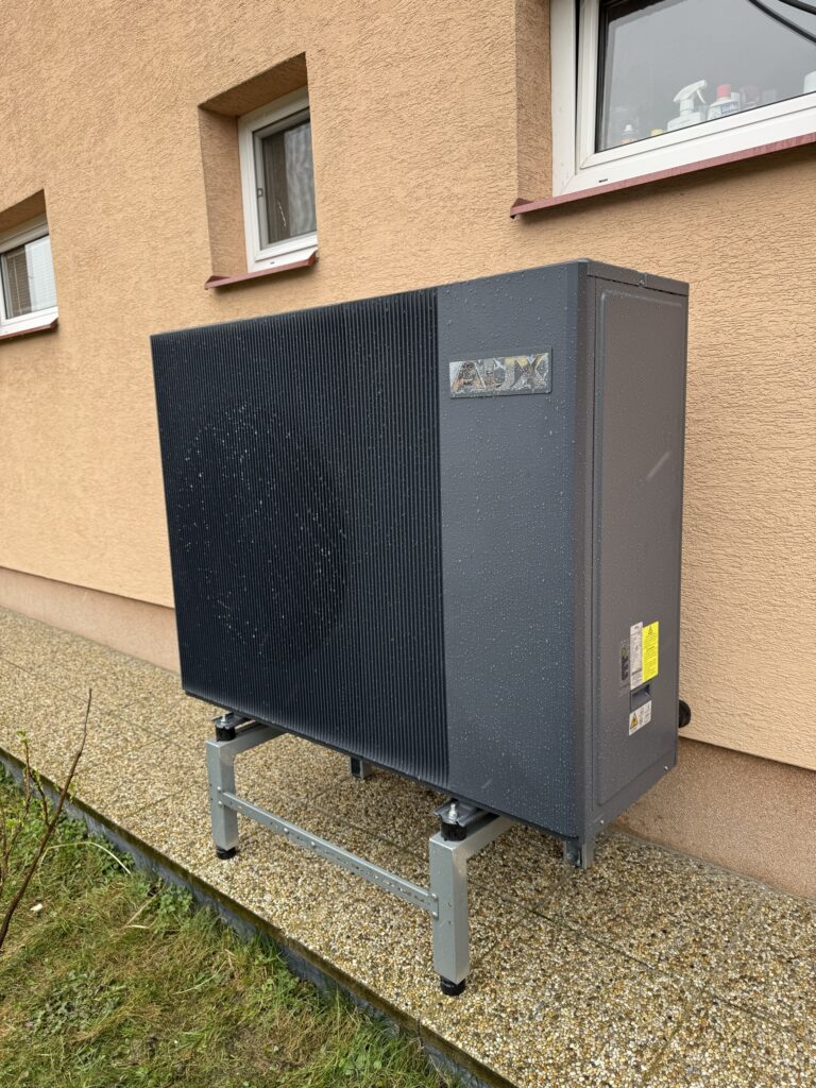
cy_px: 544
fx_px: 754
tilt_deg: -8.3
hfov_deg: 56.8
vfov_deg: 71.6
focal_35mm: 24
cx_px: 408
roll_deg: +1.8
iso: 80
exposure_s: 1/288
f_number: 1.78
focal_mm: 6.76
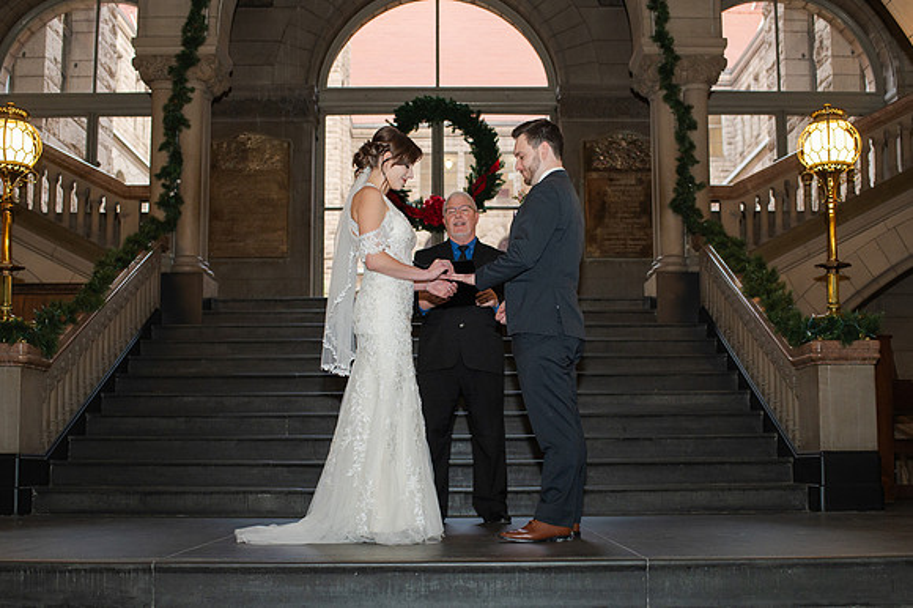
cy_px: 358
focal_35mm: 43
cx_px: 463
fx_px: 1096
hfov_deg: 45.2
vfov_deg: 30.9
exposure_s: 1/200
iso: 1000
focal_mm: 35
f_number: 3.5
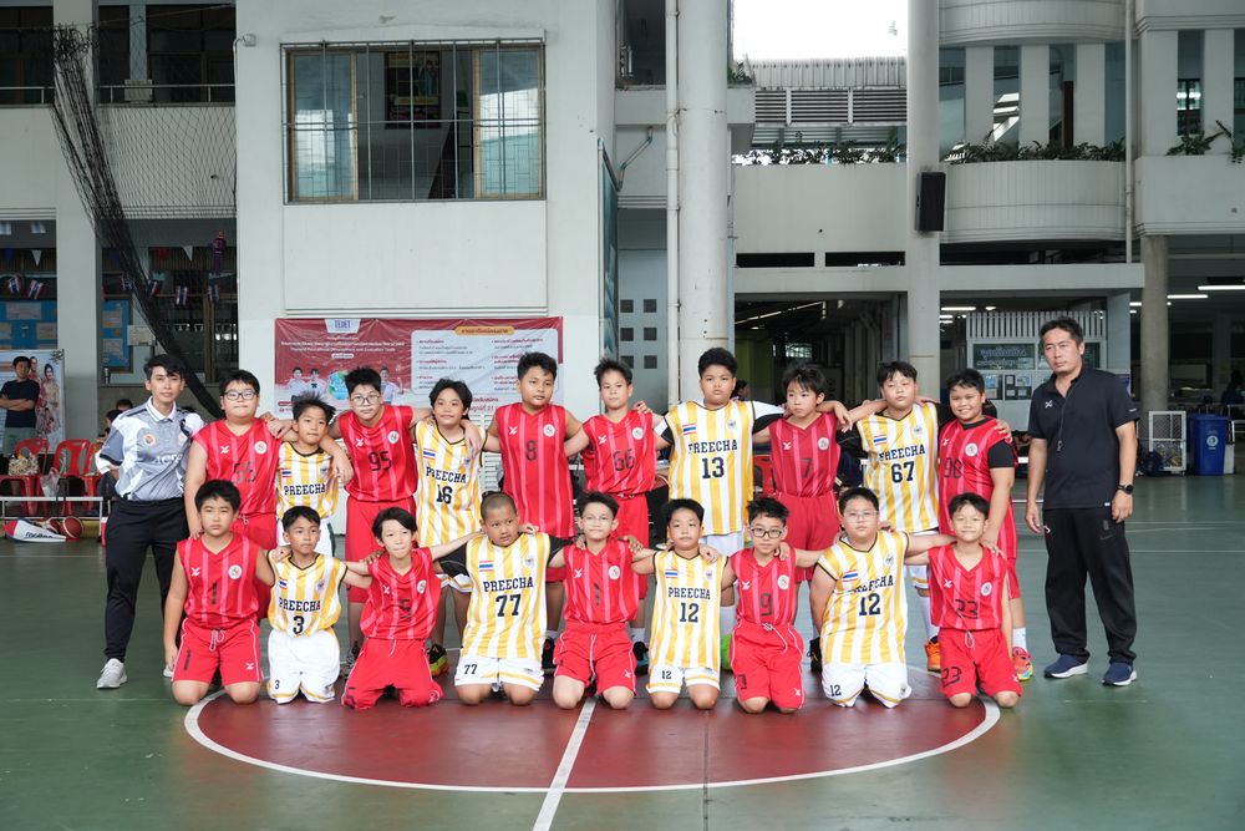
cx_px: 622
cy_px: 416
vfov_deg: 27.3
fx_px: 1712
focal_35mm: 50
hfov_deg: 40.0
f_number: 5
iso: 800
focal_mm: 33
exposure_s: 1/250
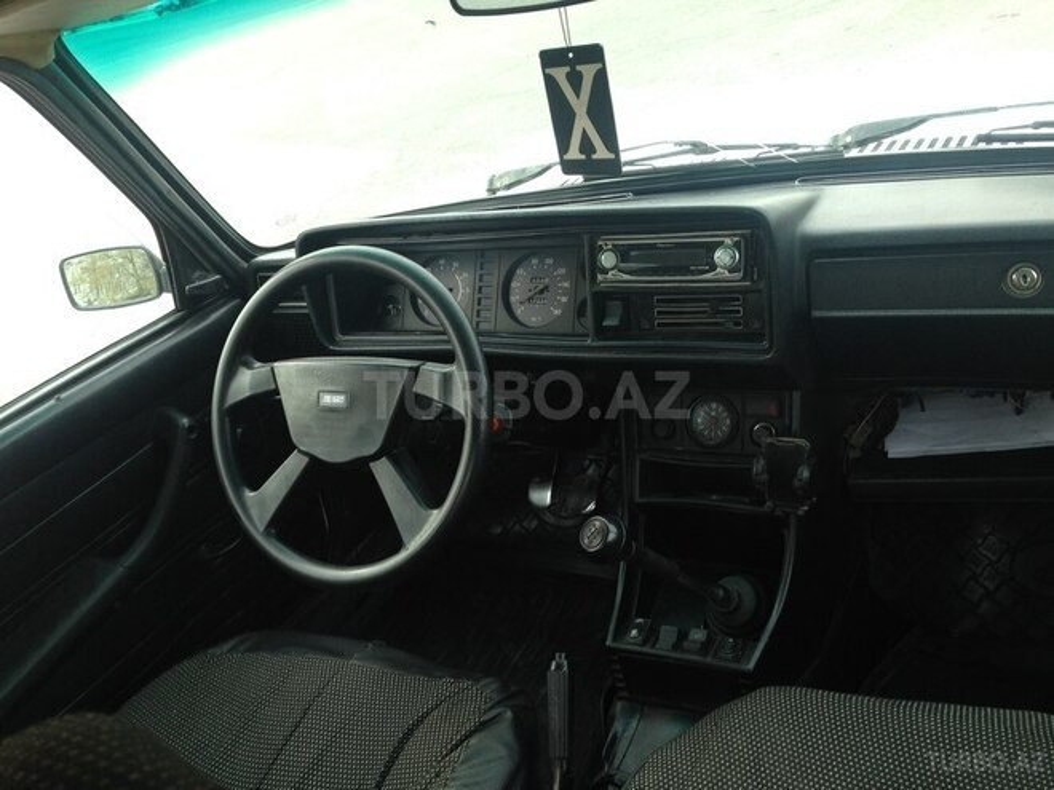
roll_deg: +12.5
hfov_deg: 55.4
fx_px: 1005
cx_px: 527
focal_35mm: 33
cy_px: 395
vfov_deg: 42.9
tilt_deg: -25.0
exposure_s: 1/120
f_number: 2.4
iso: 50
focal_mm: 4.12
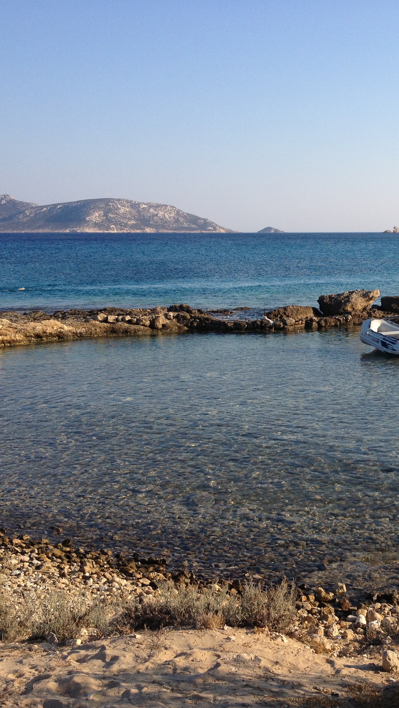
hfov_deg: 23.0
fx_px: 959
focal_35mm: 51
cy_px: 355
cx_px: 353
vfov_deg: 40.6
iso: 50
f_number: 2.4
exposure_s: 1/1284
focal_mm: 4.28
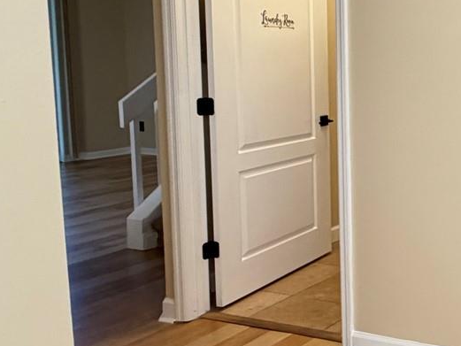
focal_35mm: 43
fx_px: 573
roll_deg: -1.3
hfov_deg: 31.8
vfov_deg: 33.3
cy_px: 111
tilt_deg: -5.7
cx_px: 619
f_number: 2.2
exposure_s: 1/60
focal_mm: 2.22
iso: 250
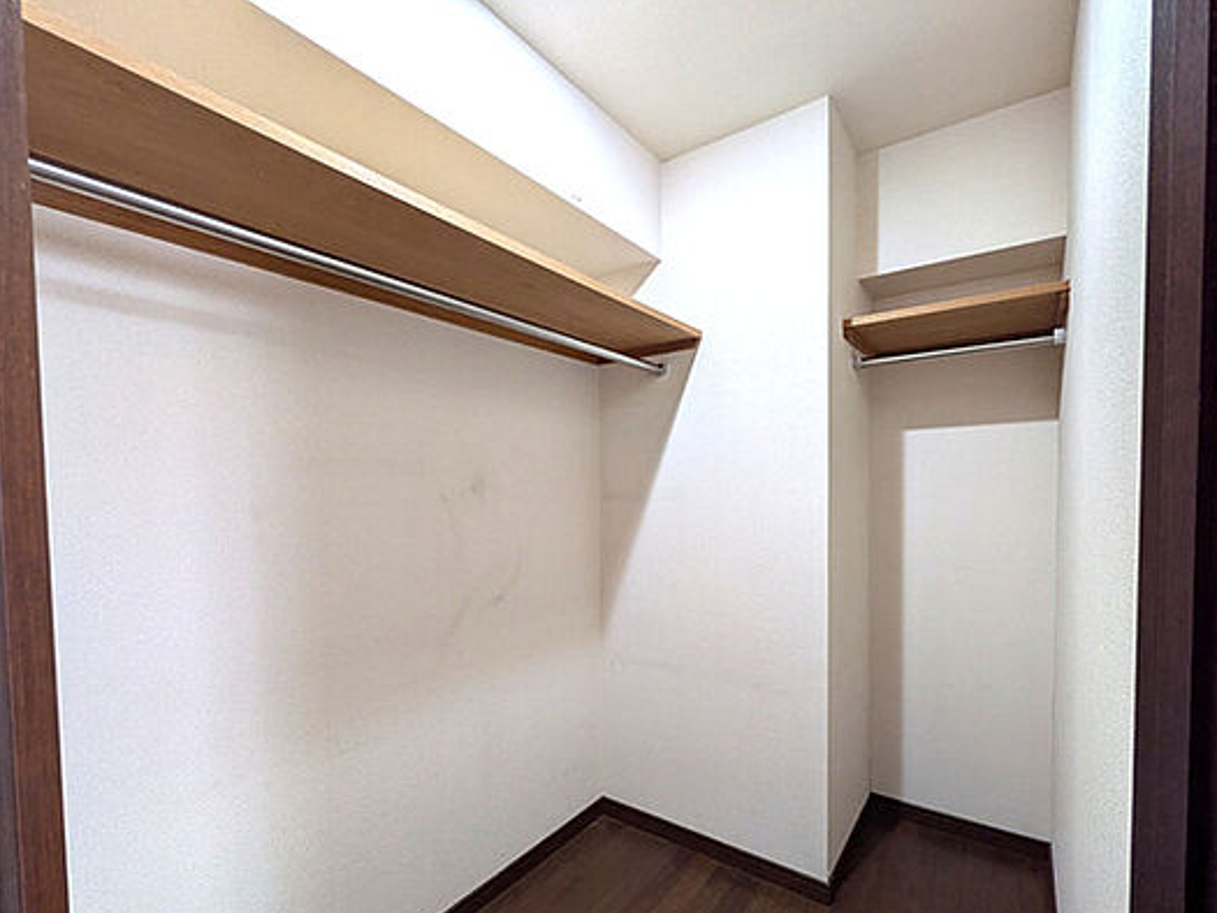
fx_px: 563
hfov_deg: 94.4
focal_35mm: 16
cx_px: 631
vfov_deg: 77.7
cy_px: 519
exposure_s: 1/24
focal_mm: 1.83
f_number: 2.2
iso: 110
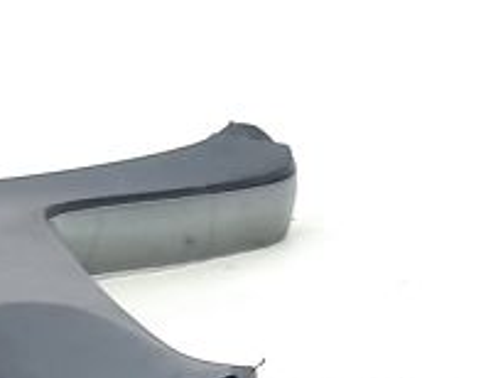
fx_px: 2123
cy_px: 501
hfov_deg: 13.5
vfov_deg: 10.0
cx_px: 265
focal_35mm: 146
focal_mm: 4.6
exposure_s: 1/50
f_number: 2
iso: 80
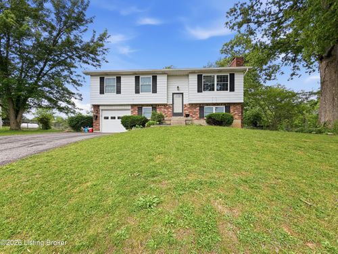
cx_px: 169
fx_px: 137
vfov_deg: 85.7
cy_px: 127
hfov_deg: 102.1
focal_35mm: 14
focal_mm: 2.2
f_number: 2.2
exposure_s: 1/770
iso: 40
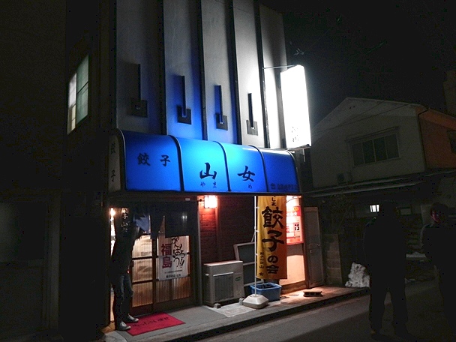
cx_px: 228
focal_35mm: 26
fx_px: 343
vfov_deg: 53.1
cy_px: 171
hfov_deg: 67.3
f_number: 2.8
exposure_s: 1/9.8
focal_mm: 4.6
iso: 400
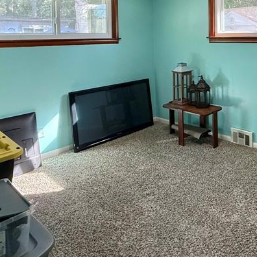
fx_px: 269
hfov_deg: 46.3
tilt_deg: -0.9
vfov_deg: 47.6
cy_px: 42
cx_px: 230
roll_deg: +1.0
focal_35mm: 32
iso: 320
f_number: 2.2
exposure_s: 1/120
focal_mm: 2.22
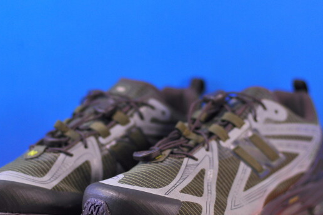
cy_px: 121
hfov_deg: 17.7
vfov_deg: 11.8
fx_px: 1040
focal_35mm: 116
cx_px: 151
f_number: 2
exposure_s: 1/320
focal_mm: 50
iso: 250
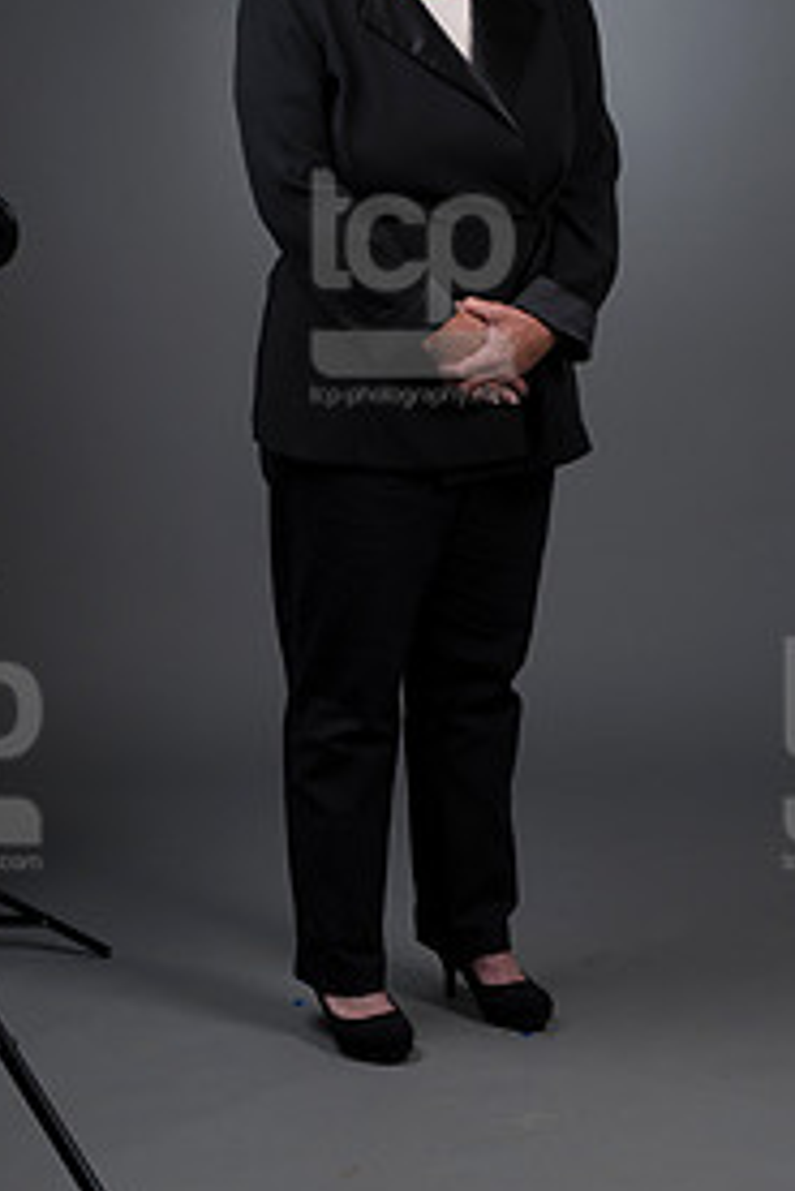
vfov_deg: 15.7
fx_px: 4301
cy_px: 288
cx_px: 413
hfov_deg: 10.6
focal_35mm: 130
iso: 160
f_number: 5.6
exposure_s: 1/250
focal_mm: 80
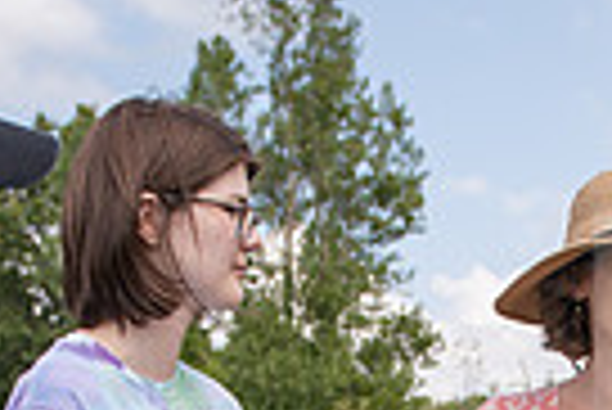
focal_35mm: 111
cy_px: 755
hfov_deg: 18.3
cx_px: 459
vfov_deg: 11.4
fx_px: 1889
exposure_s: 1/500
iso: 64
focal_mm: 26
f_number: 3.5
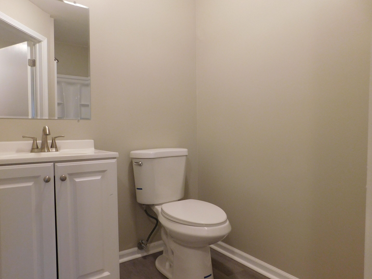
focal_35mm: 24
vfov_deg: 56.8
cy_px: 142
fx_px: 258
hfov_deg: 71.6
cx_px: 186
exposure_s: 1/30
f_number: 3
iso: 250
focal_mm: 4
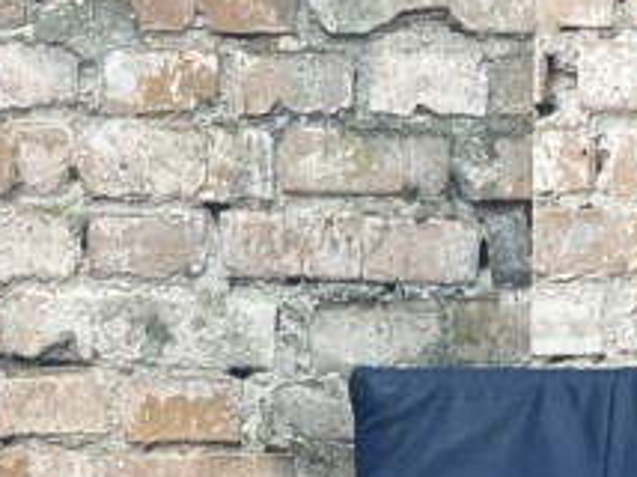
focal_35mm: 146
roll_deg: -0.7
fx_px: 2684
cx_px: 512
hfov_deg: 13.5
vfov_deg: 9.8
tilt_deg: -6.3
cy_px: 713
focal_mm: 5.1
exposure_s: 1/100
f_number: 1.6
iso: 100
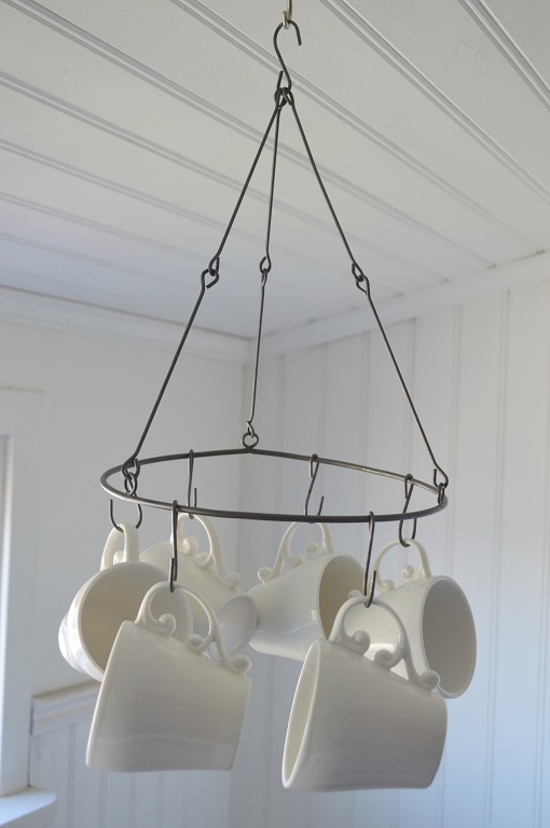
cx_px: 275
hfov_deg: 28.0
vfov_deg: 41.1
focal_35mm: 48
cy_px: 414
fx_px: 1102
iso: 400
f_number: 4.8
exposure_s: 1/60
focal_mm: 32
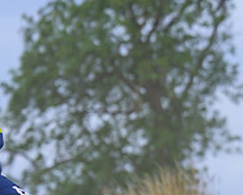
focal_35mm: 646
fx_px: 4646
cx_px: -96
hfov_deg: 3.0
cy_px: 331
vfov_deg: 2.4
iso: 64
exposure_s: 1/400
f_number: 3.5
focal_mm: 105
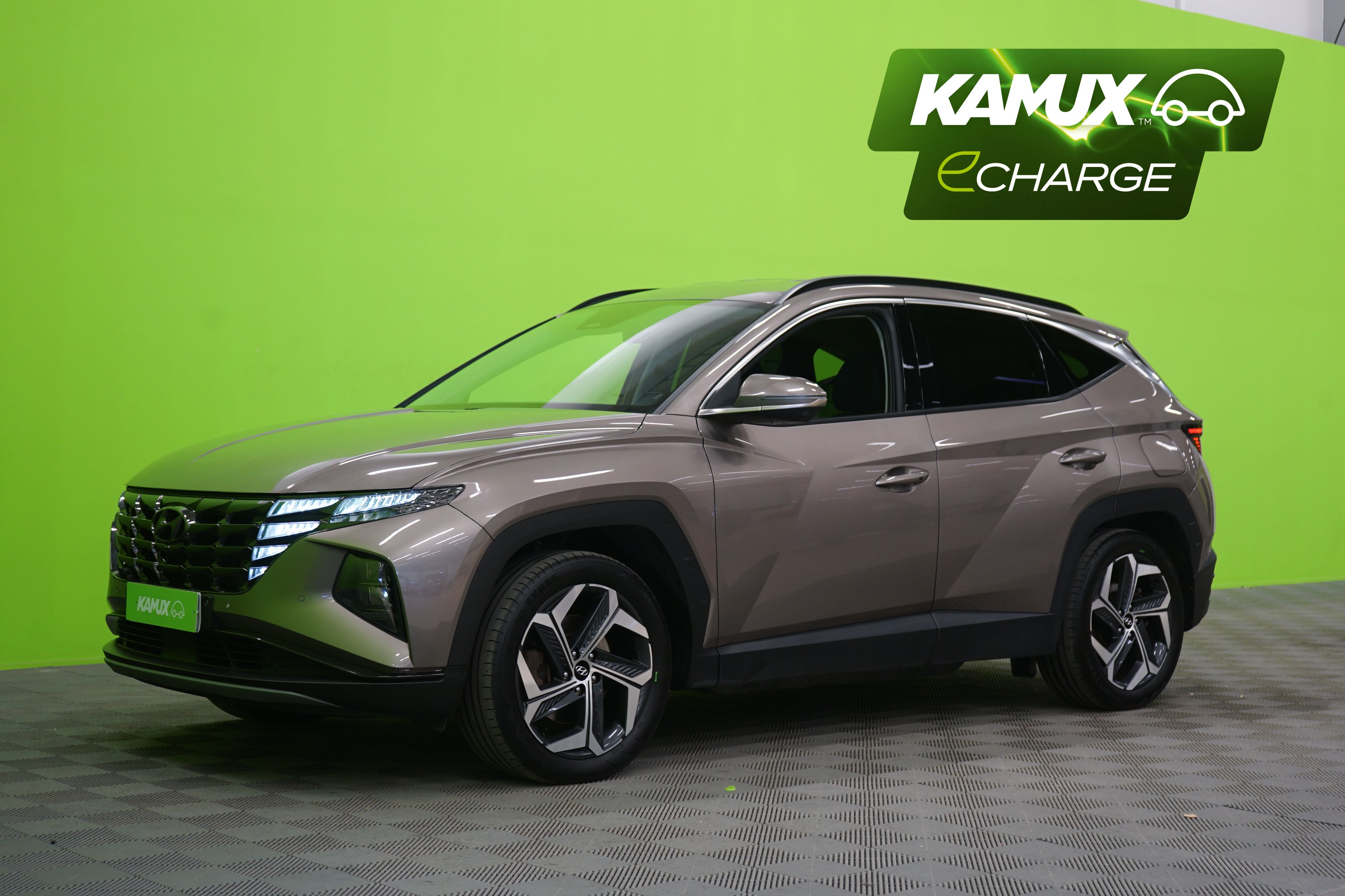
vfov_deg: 25.5
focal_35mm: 53
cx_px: 672
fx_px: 1980
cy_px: 448
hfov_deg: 37.5
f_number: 5
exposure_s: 1/8
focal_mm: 53
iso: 400
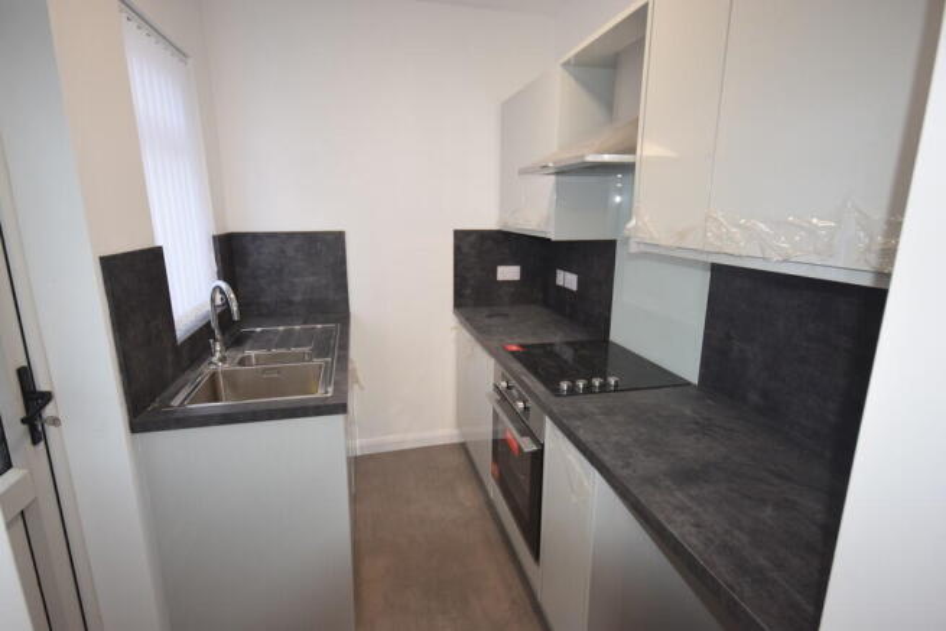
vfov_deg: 67.4
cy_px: 316
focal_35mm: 18
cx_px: 473
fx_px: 473
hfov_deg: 90.0
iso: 800
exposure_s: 1/100
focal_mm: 12
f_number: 5
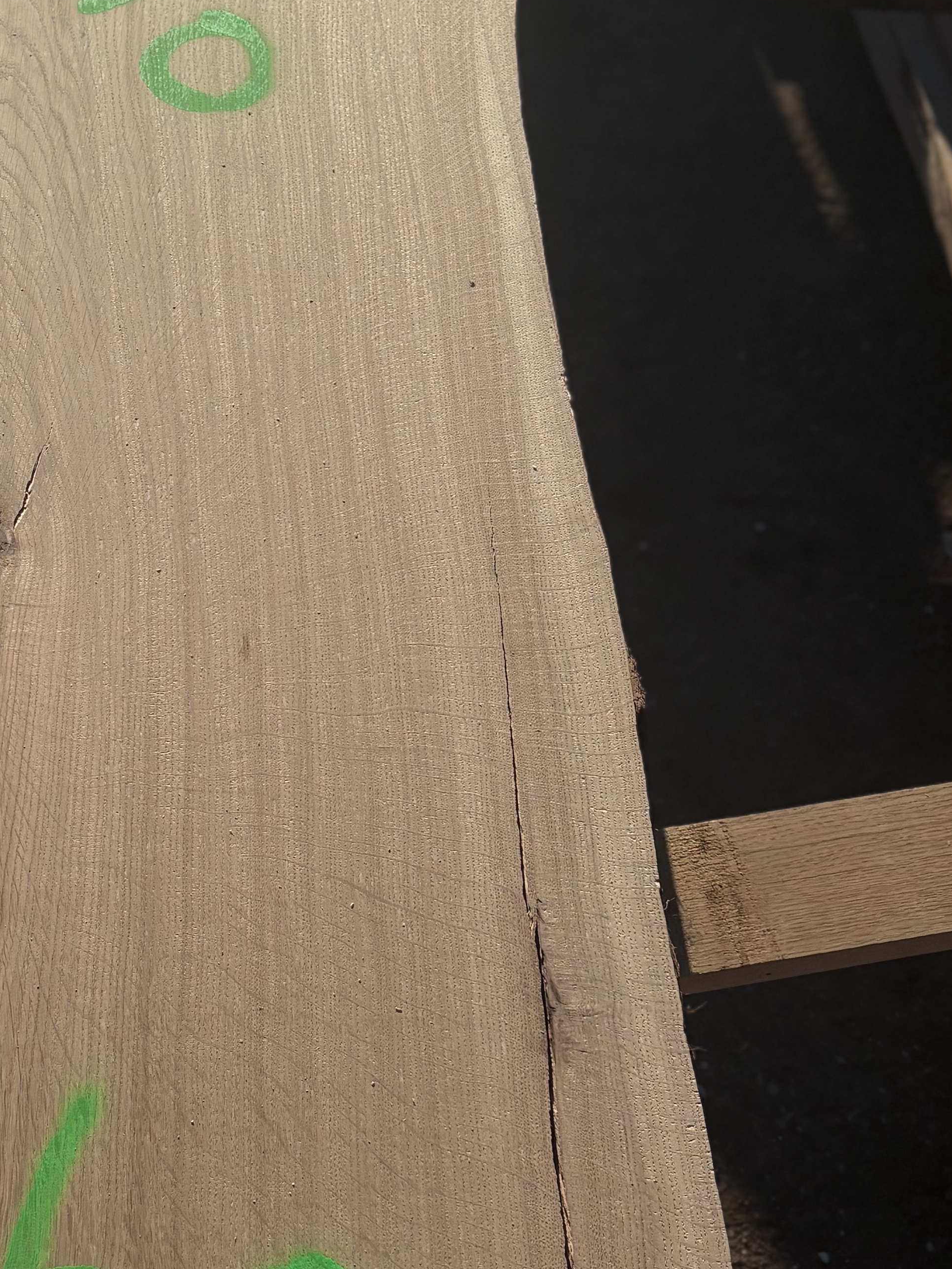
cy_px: 480
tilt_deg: -53.7
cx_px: -2
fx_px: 2127
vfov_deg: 33.1
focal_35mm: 58
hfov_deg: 24.1
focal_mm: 5.96
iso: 50
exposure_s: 1/6329
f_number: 1.6
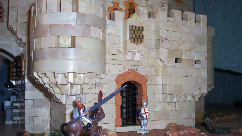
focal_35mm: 39
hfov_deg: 51.6
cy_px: 82
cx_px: 125
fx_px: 250
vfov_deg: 30.4
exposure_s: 1/60
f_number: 2.7
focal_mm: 5.6
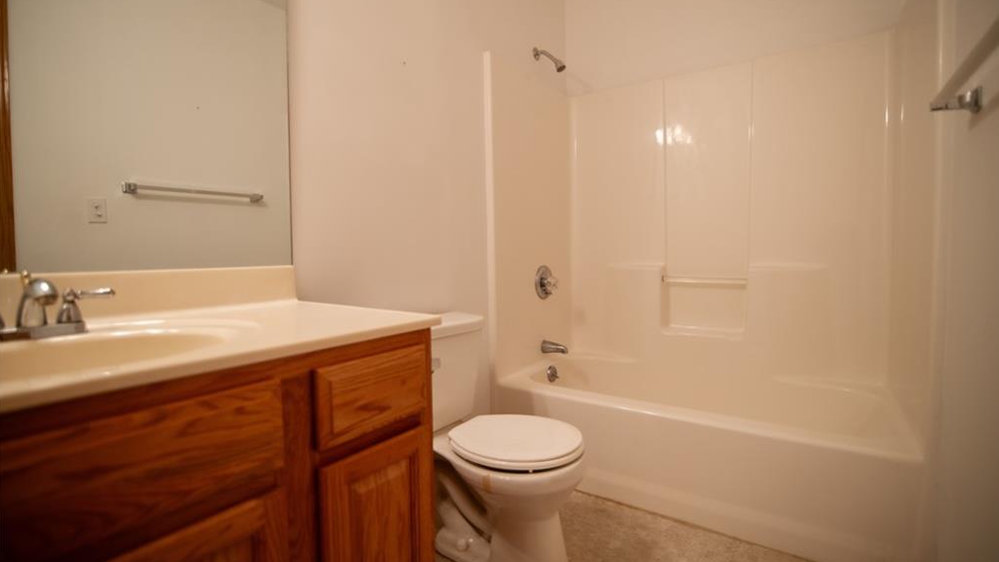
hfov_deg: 95.9
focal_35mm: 17
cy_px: 267
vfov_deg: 63.8
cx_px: 503
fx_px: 450
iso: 320
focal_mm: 16
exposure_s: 1/320
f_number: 2.8
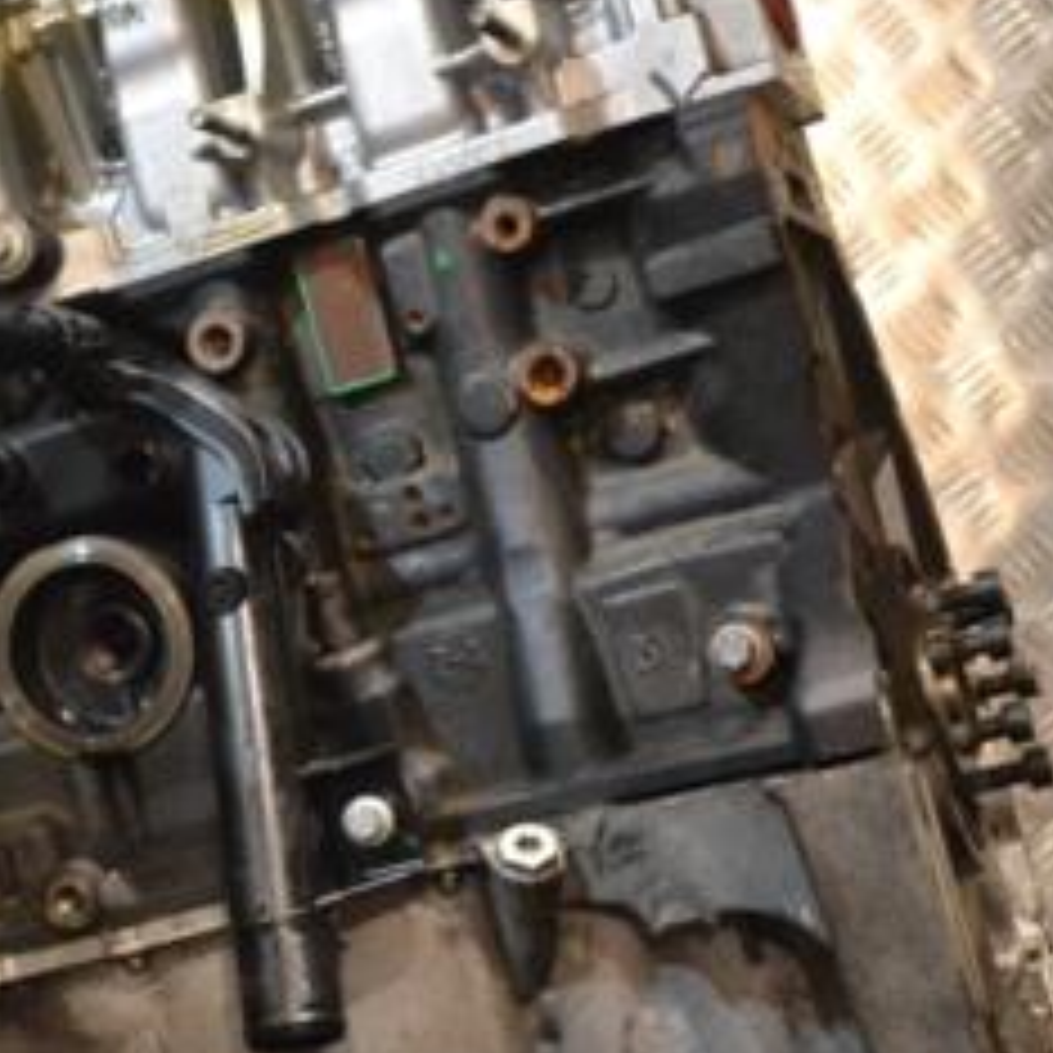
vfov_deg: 20.4
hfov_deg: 20.0
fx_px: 2925
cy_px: 562
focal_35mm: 85
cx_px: 117
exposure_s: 1/100
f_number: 5
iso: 3200
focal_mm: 26
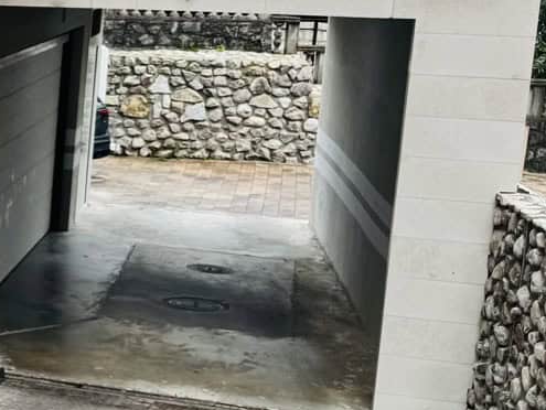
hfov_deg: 17.4
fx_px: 1468
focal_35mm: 93
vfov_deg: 15.9
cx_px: -415
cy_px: 175
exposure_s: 1/651
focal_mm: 6.8
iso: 80
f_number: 1.8
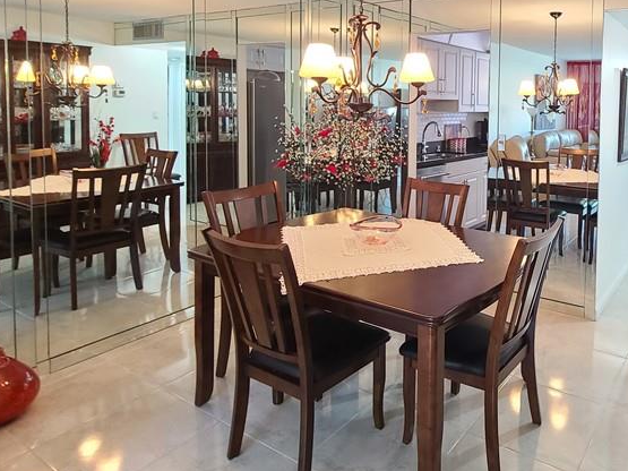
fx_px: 435
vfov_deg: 54.7
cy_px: 131
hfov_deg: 66.8
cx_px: 476
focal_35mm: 24
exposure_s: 1/40
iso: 400
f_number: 2.2
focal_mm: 2.2
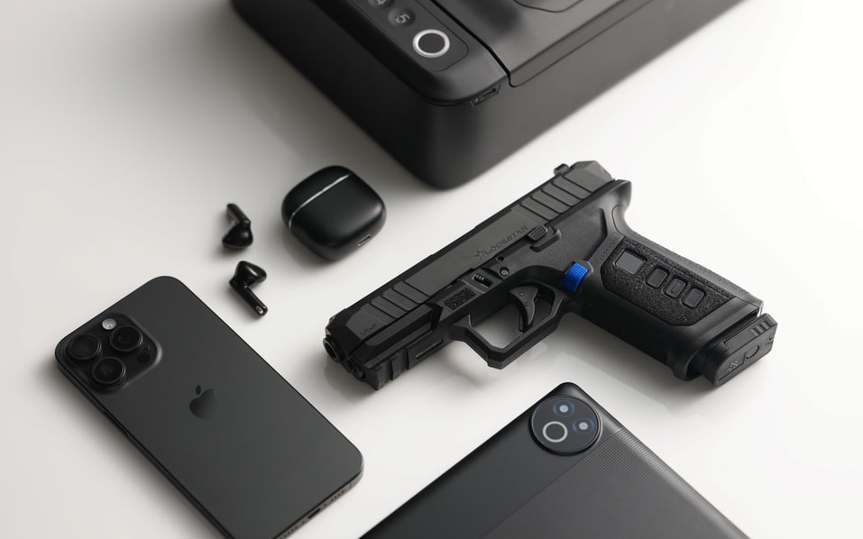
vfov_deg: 14.2
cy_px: 284
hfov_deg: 22.6
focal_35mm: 92
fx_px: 2164
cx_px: 432
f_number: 3.2
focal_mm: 90
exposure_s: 1/100
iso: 100
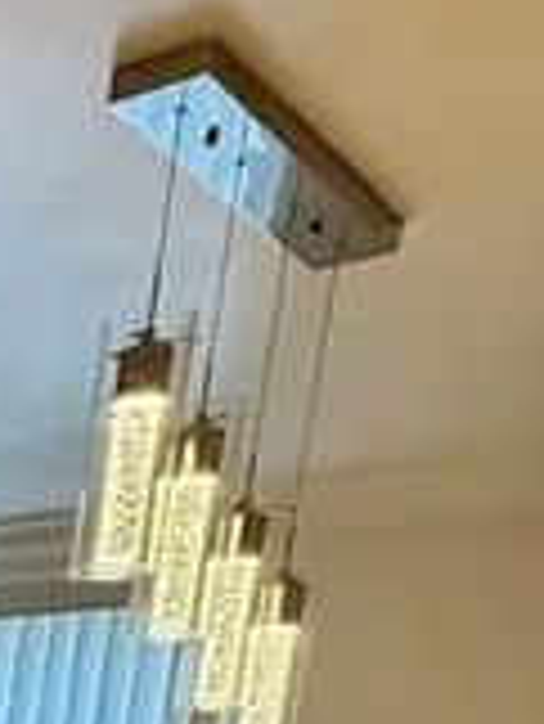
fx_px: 1549
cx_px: -746
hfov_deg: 14.1
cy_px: 1221
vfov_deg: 20.5
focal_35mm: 74
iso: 320
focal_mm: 2.22
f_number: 2.2
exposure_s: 1/120
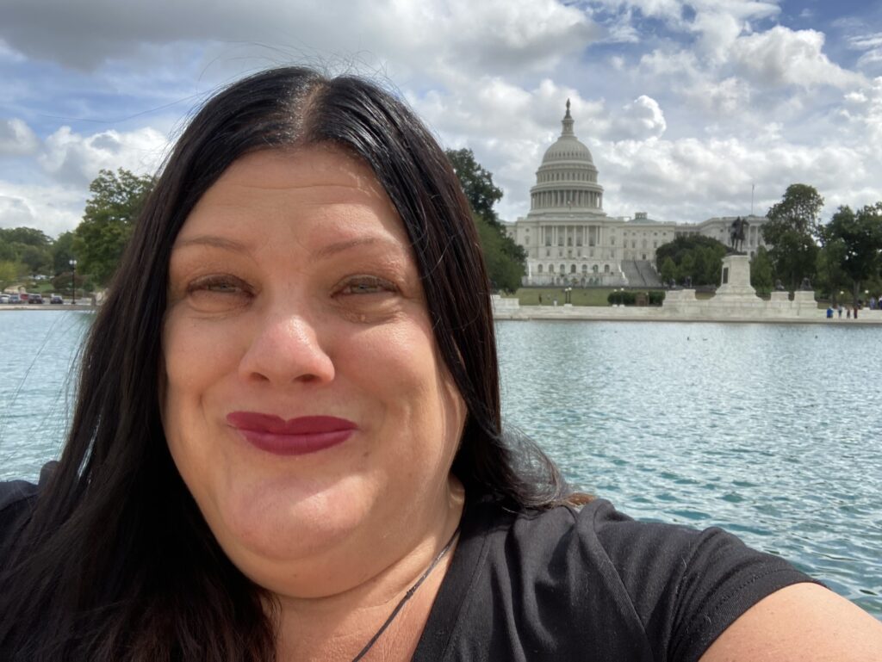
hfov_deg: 56.8
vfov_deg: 44.2
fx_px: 816
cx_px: 441
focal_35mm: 32
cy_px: 331
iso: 20
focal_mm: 2.87
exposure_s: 1/474
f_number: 2.2
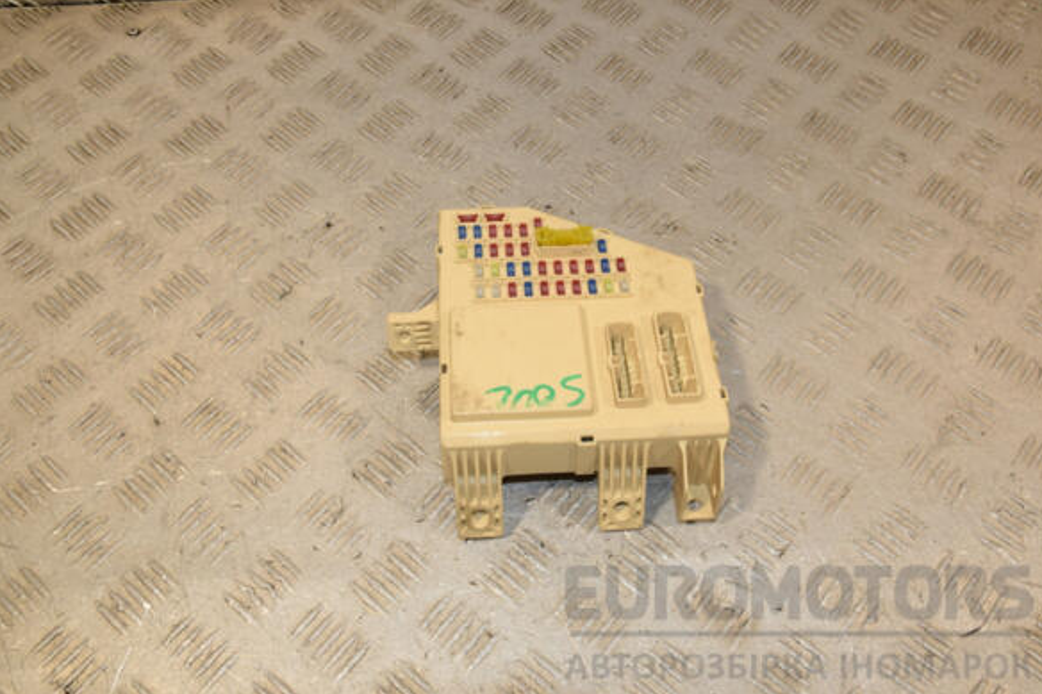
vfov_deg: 35.9
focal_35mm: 37
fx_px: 1071
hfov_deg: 51.9
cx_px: 532
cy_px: 355
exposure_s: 1/200
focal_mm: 24
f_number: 11
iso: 800
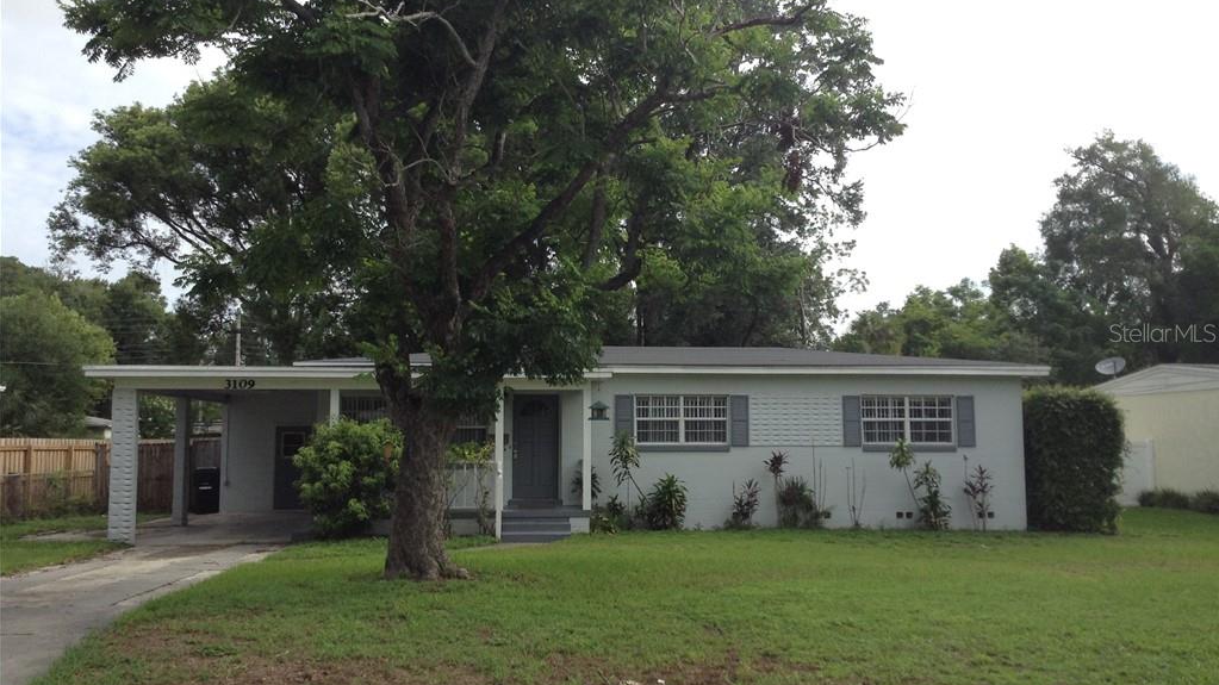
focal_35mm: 36
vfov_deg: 32.8
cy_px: 332
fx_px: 1163
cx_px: 610
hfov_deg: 55.3
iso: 25
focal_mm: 3.3
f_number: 2.4
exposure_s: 1/698
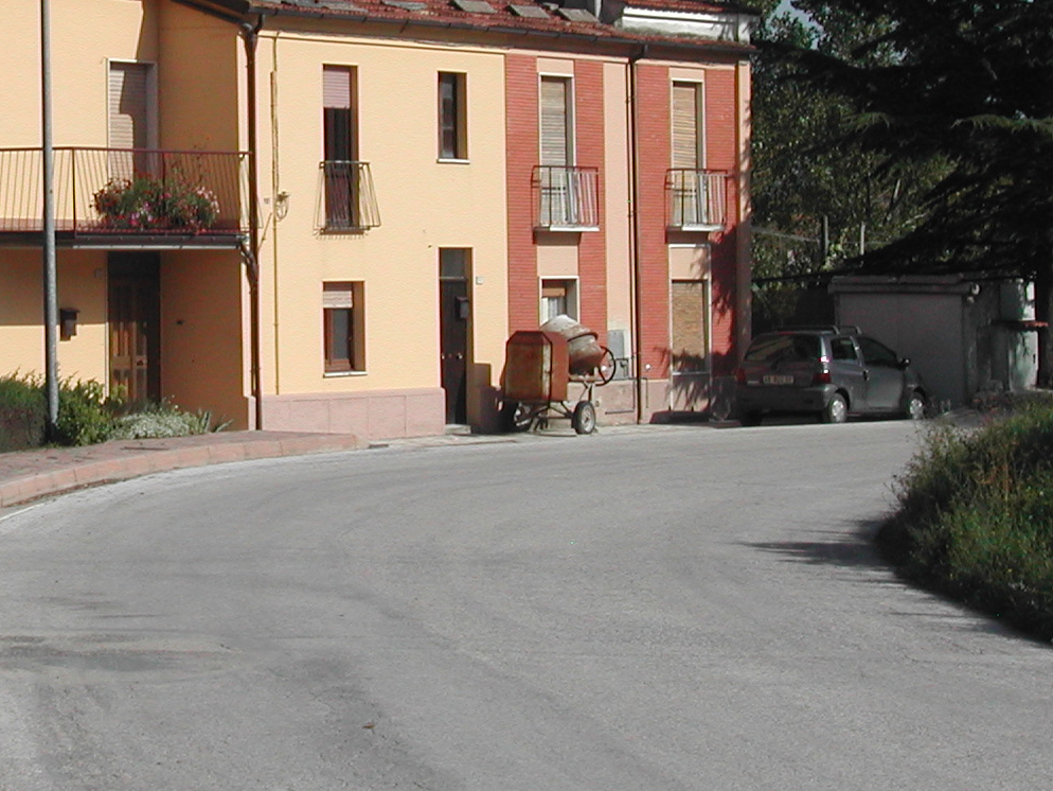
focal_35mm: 138
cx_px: 122
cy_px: 171
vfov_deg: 10.7
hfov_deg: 14.2
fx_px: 4199
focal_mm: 14.2
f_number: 10
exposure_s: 1/263
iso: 100
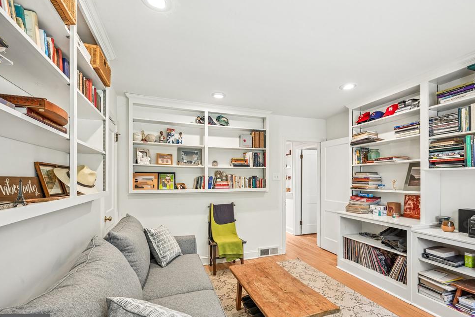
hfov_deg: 93.2
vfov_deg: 70.4
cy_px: 163
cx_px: 248
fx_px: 224
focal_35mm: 17
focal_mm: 16
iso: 800
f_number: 8
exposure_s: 1/20
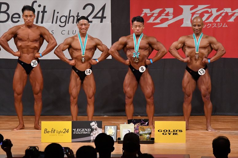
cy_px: 79
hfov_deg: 8.6
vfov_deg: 5.7
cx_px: 119
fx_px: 1586
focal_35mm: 240
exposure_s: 1/400
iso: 6400
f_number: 5.6
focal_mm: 160
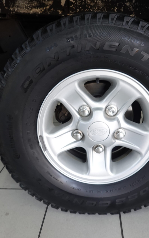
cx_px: 90
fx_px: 240
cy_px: 120
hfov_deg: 34.3
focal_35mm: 37
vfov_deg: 52.7
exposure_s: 1/30
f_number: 2.8
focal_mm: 9
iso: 200
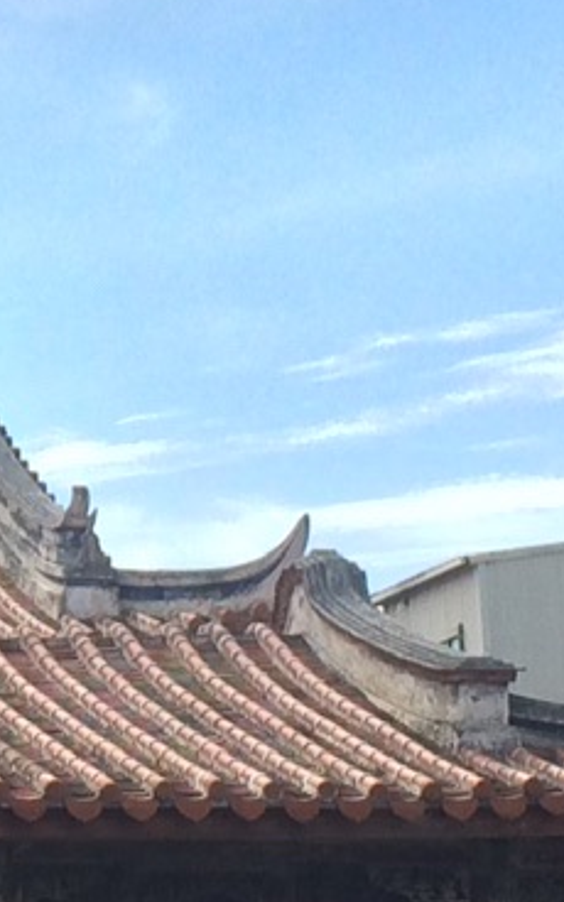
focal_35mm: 171
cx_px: -206
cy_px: 277
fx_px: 4205
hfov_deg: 7.6
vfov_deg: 12.2
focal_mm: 4.15
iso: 32
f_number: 2.2
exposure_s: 1/1866
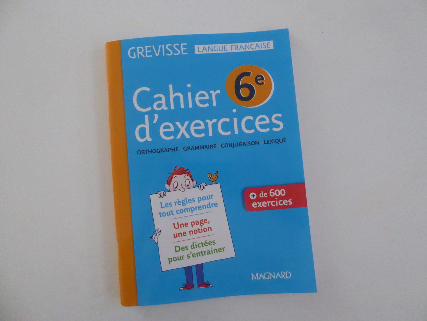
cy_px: 160
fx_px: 308
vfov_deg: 54.9
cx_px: 214
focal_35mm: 25
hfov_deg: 69.4
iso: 1600
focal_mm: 4.3
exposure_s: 1/100
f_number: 3.3
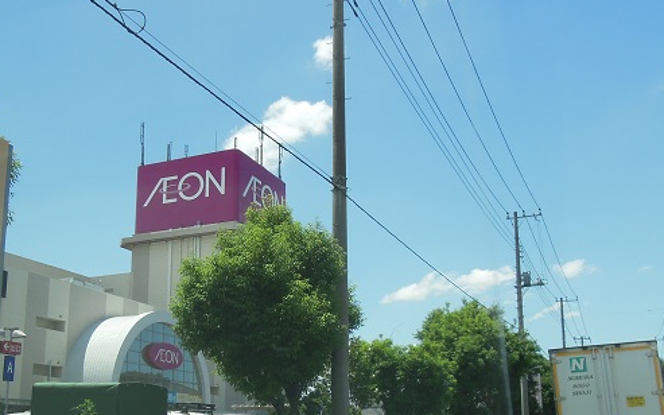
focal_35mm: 33
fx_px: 597
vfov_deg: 38.3
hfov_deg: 58.1
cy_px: 224
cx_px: 354
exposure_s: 1/1600
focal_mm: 4.3
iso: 160
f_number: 3.2
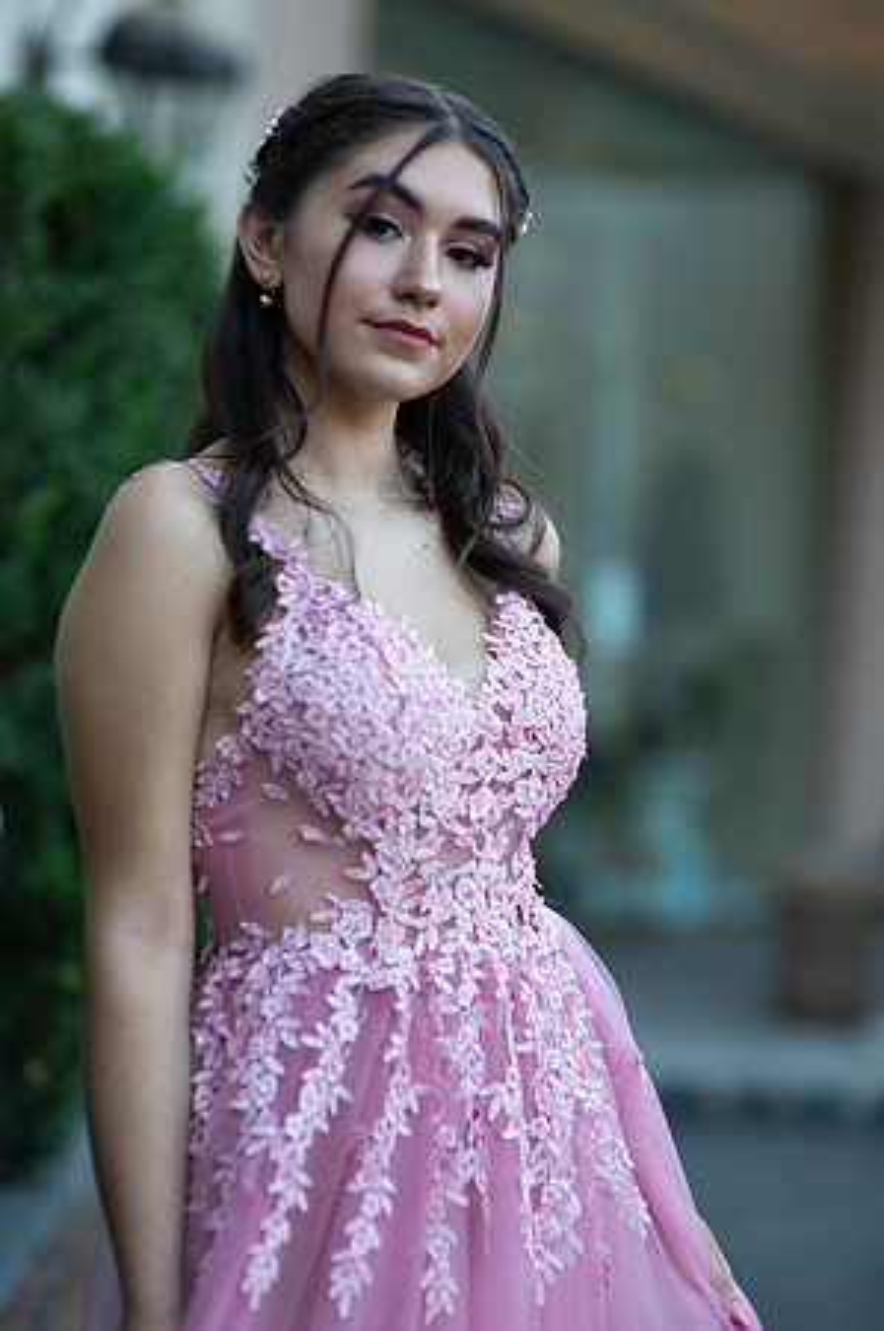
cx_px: 442
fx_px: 3138
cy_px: 666
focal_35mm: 85
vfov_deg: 23.9
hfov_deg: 16.0
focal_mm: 85
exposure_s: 1/640
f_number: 2
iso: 250
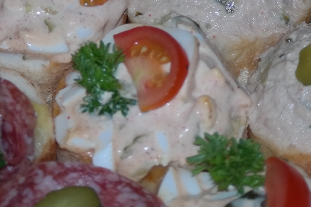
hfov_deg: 7.2
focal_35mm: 286
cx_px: 167
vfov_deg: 4.8
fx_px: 2470
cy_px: -56
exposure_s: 1/80
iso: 400
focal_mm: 50
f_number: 4
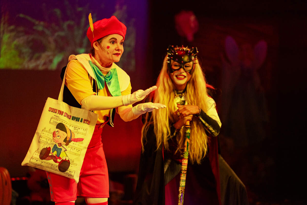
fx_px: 1231
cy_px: 102
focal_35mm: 144
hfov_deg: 14.2
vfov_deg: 9.5
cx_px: 154
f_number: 2.8
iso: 1250
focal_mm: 144.4
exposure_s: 1/400
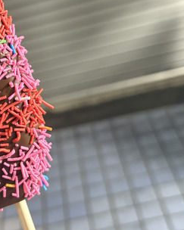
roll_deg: +18.1
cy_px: 84
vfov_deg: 27.8
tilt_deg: -25.3
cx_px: 15
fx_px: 463
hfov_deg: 21.9
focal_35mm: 68
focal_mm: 5.96
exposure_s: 1/50
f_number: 1.6
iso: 400
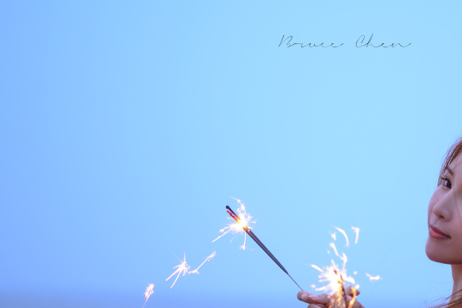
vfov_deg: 12.8
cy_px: 279
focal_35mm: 106
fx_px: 1360
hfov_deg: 19.1
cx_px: 347
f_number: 1.8
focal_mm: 50
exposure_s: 1/50
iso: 125
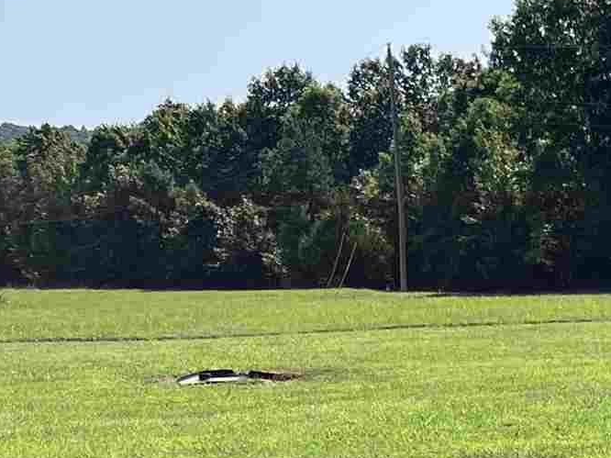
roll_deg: -0.2
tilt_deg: -12.0
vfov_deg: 11.9
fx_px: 2117
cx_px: 966
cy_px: 631
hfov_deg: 15.0
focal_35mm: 120
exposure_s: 1/2632
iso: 50
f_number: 1.6
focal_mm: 5.1
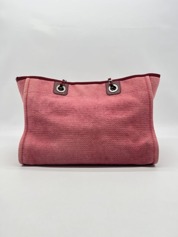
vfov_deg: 67.3
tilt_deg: -8.5
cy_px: 118
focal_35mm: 26
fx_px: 178
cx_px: 89
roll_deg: +0.8
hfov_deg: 53.1
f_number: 1.5
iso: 32
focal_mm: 5.7
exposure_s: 1/107
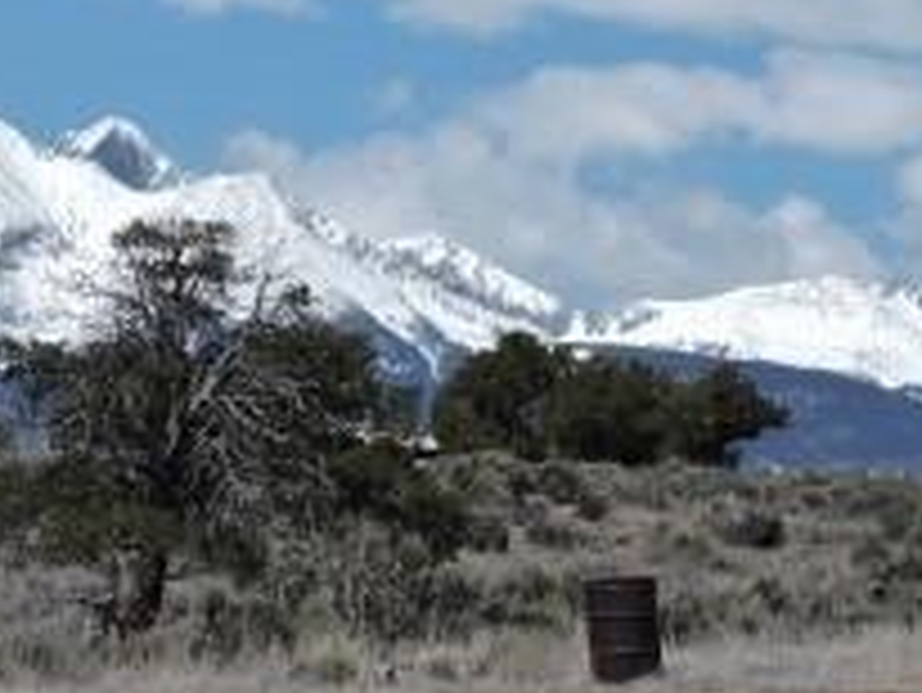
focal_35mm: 312
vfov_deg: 4.8
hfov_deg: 6.3
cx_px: 400
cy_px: 94
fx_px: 8315
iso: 100
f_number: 4.6
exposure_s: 1/1250
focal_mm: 17.8
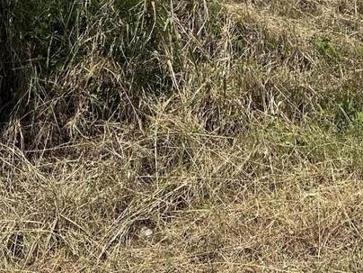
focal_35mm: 76
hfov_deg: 25.4
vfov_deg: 17.3
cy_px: -146
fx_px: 797
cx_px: 266
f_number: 1.78
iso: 80
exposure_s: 1/6623
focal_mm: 6.86
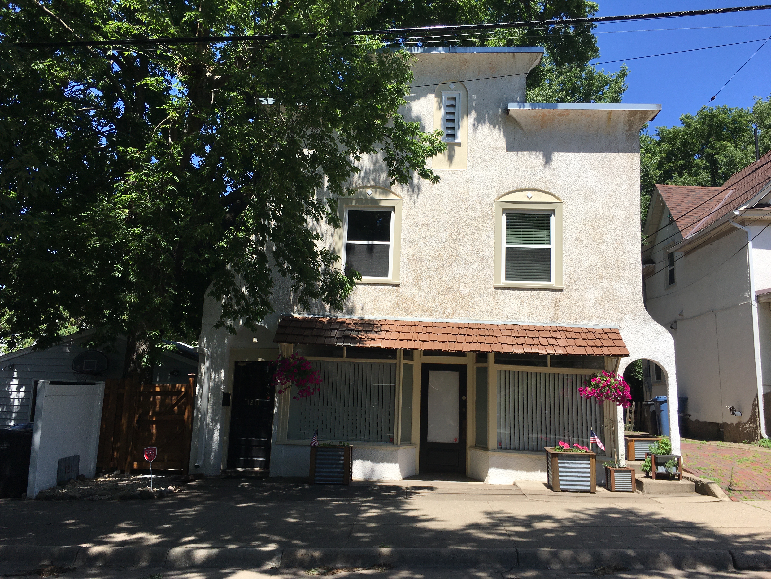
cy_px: 290
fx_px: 646
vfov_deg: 48.2
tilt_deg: +8.2
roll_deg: -2.3
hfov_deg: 61.7
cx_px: 386
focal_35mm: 29
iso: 25
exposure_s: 1/1304
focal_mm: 4.15
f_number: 2.2
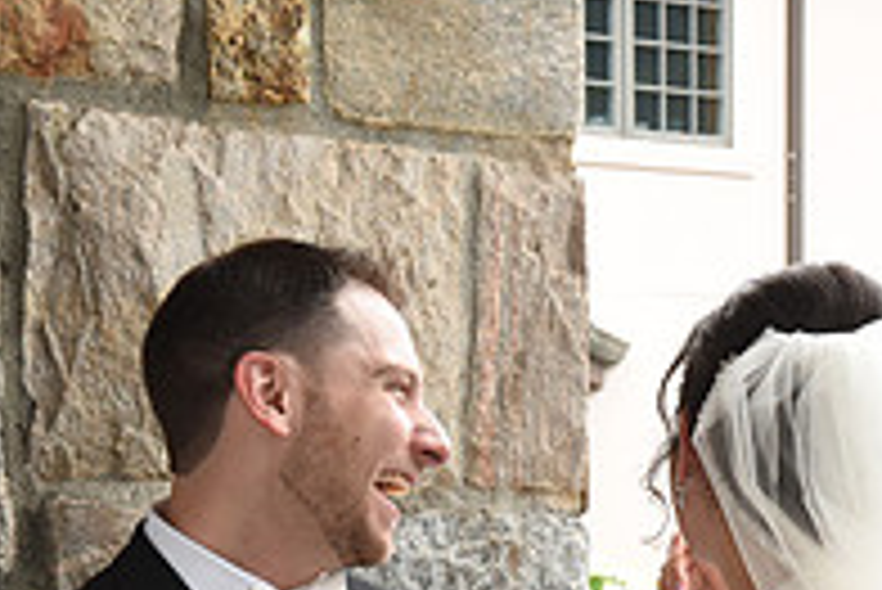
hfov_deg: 15.8
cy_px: 804
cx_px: 468
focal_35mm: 130
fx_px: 3187
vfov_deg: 10.3
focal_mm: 44
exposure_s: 1/125
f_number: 9
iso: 1000
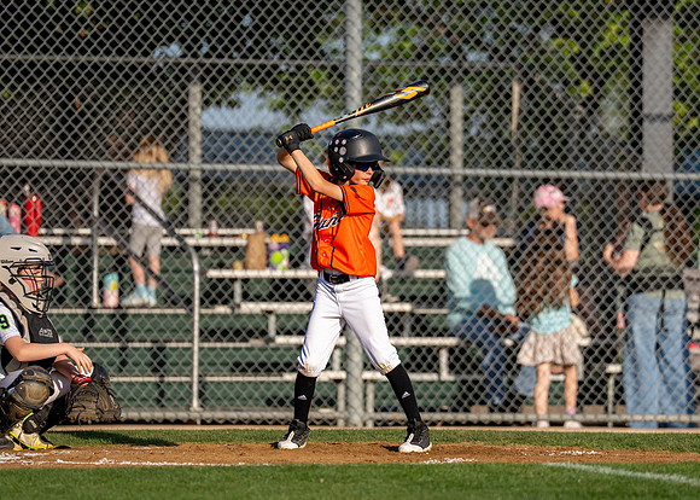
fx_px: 6409
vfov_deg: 4.5
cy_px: 243
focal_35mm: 322
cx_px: 396
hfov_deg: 6.3
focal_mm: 200
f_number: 2.8
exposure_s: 1/3200
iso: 160
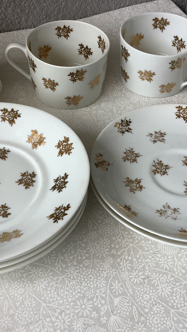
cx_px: 81
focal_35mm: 46
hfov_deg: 25.9
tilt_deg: -44.1
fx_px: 405
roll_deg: -0.6
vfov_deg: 44.6
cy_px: 167
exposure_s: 1/312
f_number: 2.4
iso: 25
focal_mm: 3.3
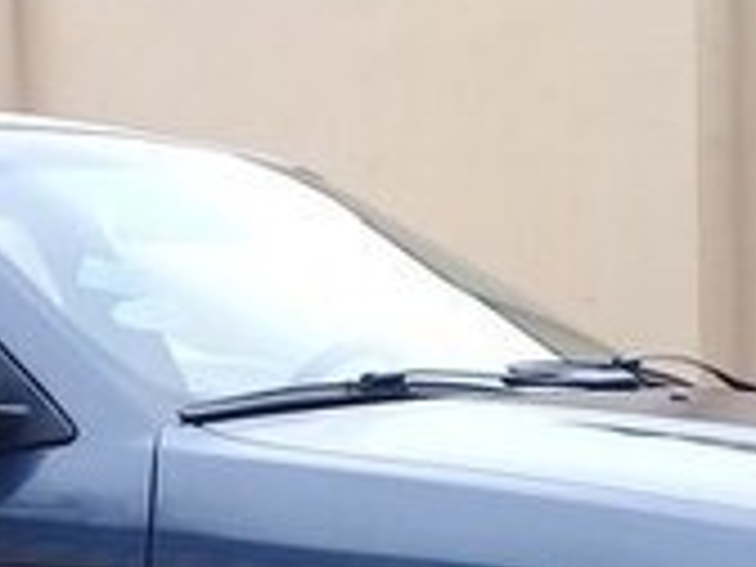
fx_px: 2664
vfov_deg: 11.9
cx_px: 153
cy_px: 655
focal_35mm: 122
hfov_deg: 16.0
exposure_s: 1/140
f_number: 2.2
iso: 50
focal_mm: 3.3
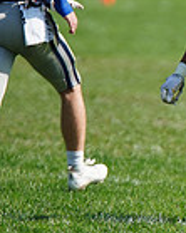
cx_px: 322
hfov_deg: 1.3
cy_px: 41
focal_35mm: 1175
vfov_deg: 1.6
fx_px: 8094
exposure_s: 1/5000
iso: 400
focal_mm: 300
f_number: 2.8
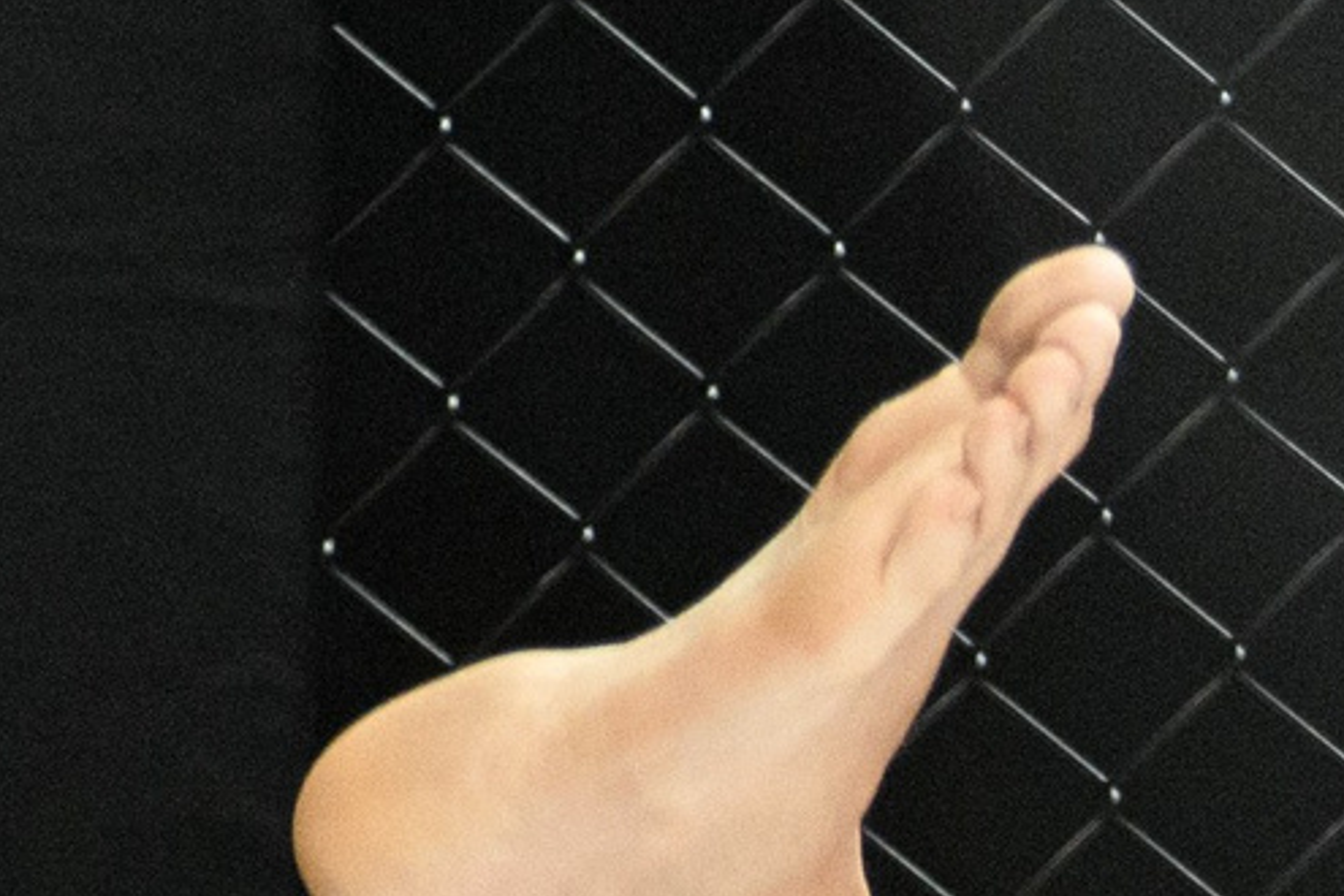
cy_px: 2043
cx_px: 1254
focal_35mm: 647
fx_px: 24153
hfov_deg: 3.2
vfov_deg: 2.1
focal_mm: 125
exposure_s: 1/640
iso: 2200
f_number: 4
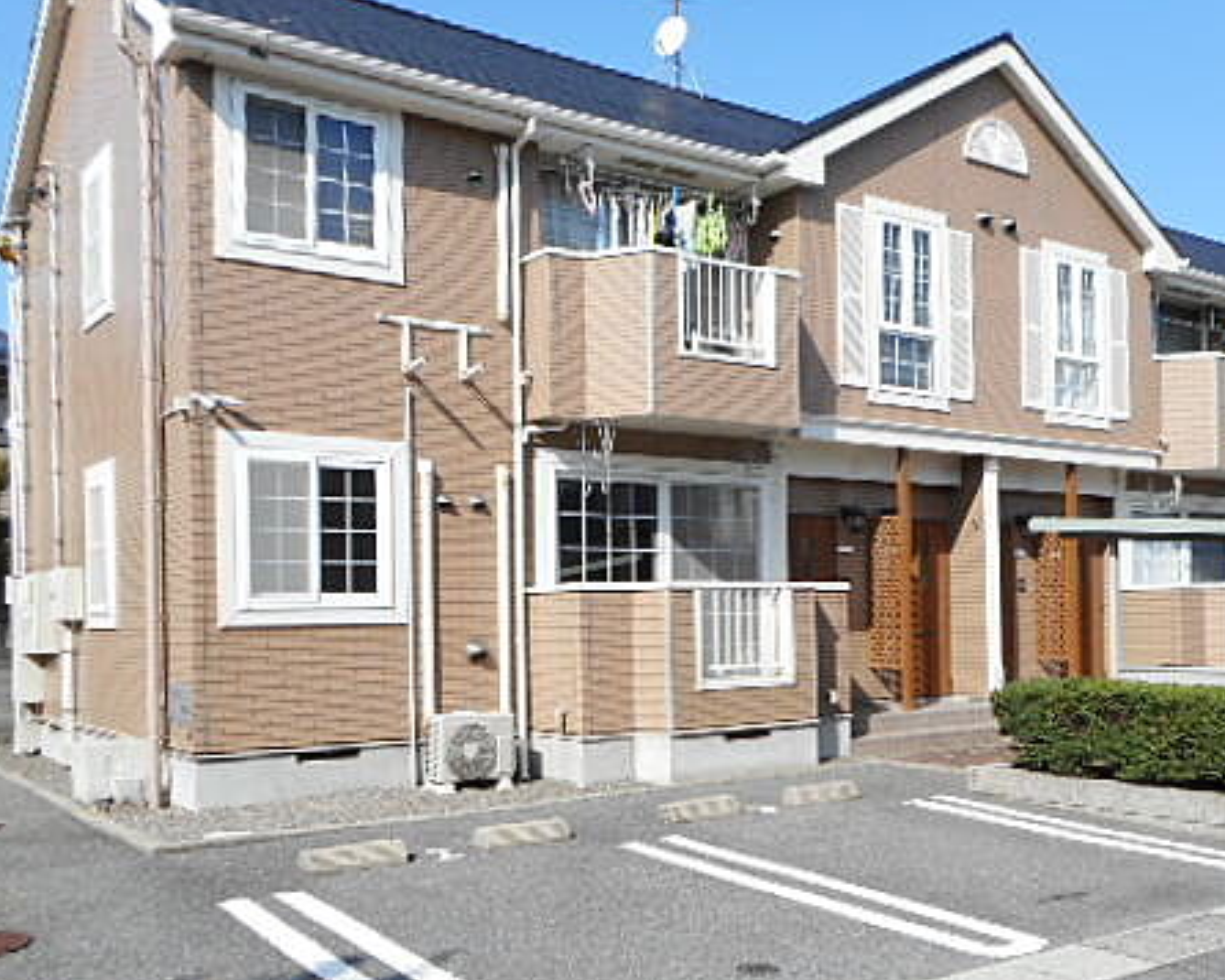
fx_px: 1269
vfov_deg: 42.0
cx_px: 775
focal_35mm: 35
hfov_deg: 50.9
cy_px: 604
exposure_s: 1/640
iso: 80
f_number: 3.7
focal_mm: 4.5
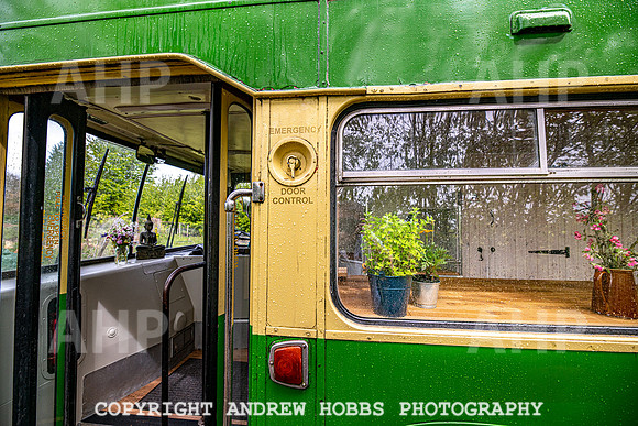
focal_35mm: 14
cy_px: 213
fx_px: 251
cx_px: 319
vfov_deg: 80.6
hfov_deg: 103.6
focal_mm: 14
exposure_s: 1/800
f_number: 5.6
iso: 125
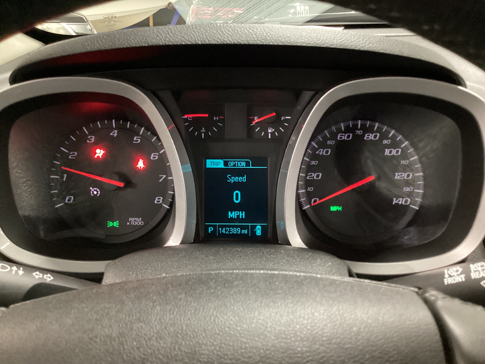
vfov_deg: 45.4
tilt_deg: -25.2
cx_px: 242
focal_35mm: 31
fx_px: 434
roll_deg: +0.2
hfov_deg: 58.4
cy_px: 182
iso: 640
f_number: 2.4
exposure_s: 1/17
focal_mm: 3.3
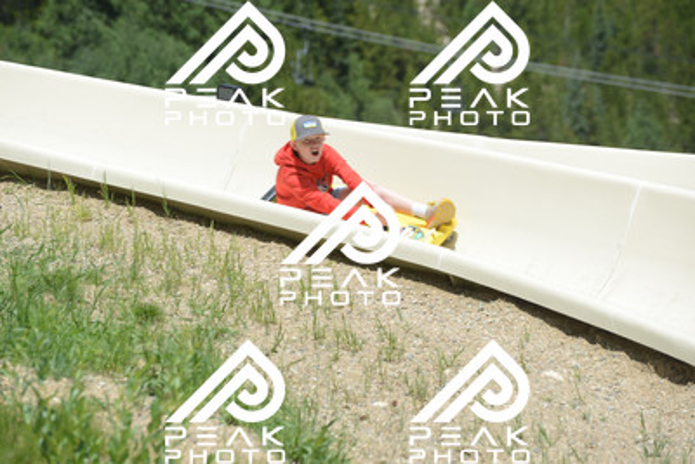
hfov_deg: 10.5
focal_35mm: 195
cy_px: 232
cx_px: 348
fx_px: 3766
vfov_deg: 7.0
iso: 180
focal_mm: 195
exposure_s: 1/640
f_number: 6.3
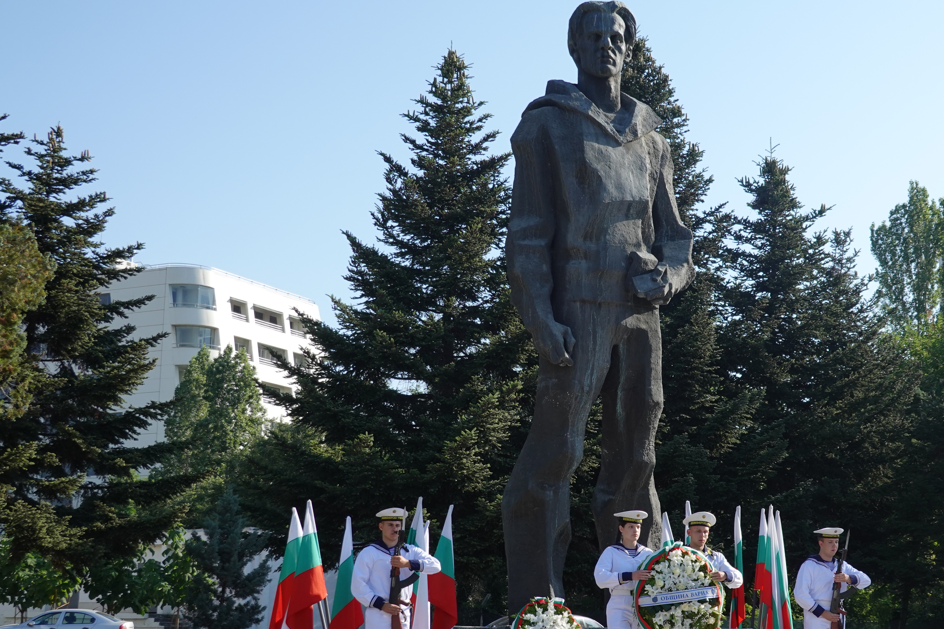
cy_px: 347
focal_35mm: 61
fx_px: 1599
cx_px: 572
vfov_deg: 22.3
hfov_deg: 32.8
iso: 125
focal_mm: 16.86
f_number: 4
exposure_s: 1/640
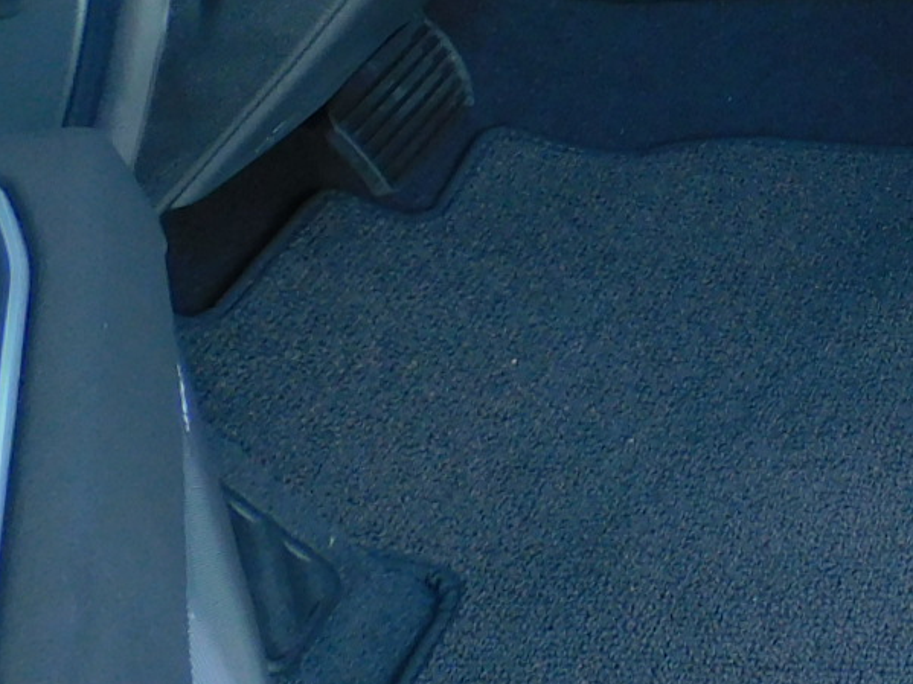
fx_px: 2400
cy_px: -410
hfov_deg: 18.6
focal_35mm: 91
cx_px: 1437
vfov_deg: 14.8
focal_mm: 4.3
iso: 125
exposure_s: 1/80
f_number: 3.3
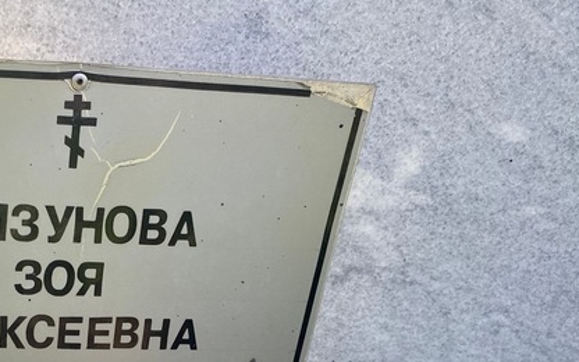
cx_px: 88
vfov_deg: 23.4
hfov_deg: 36.4
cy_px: 359
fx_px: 836
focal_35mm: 53
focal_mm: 4.25
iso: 32
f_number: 1.8
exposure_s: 1/588
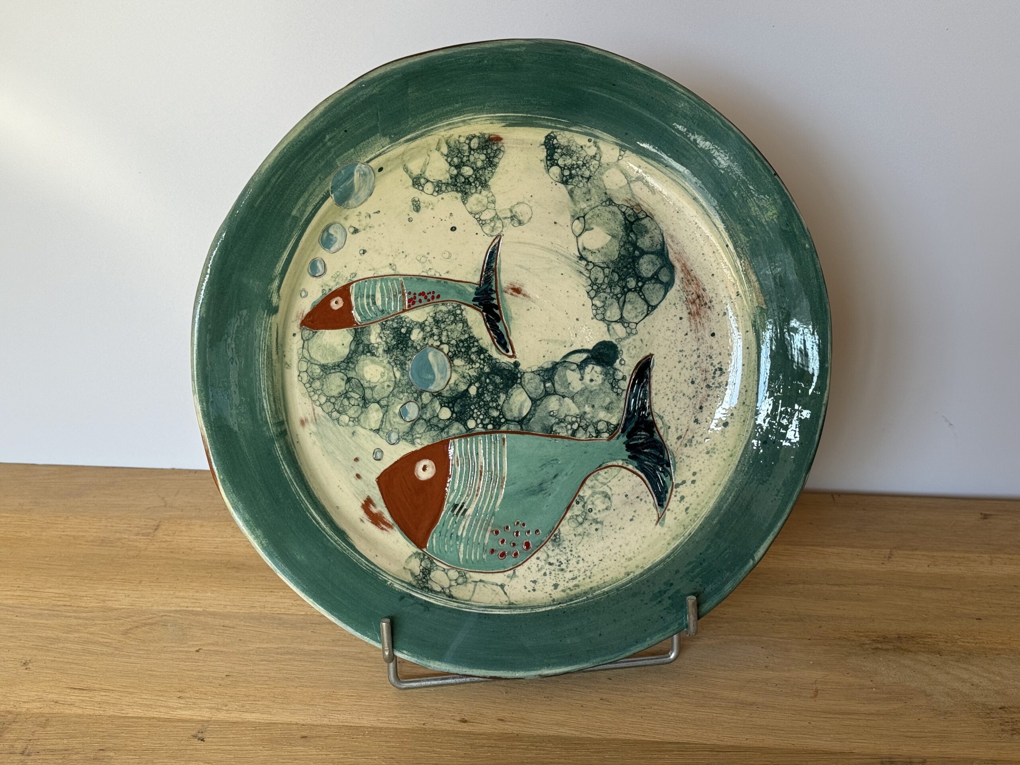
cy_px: 382
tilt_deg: -22.3
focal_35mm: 48
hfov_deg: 39.7
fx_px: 1414
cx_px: 510
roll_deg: +0.6
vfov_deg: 30.3
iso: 64
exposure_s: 1/283
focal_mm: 6.76
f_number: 1.78
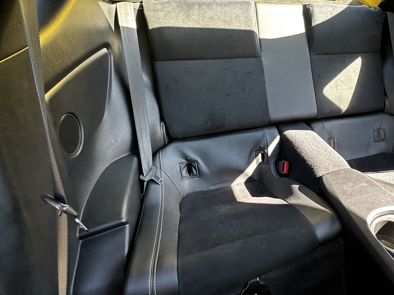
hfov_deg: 73.0
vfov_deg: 60.5
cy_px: 116
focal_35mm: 22
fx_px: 250
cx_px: 276
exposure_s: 1/99
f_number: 2.2
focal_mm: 2.22
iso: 160
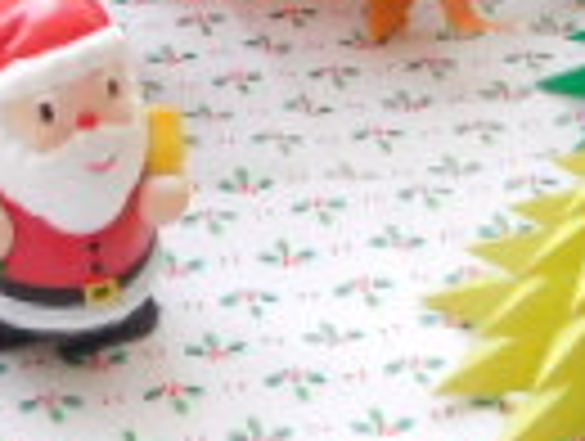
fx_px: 2083
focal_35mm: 123
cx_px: -220
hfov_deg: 15.1
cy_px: -500
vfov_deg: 10.8
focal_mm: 4.5
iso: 180
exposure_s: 1/30
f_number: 3.4
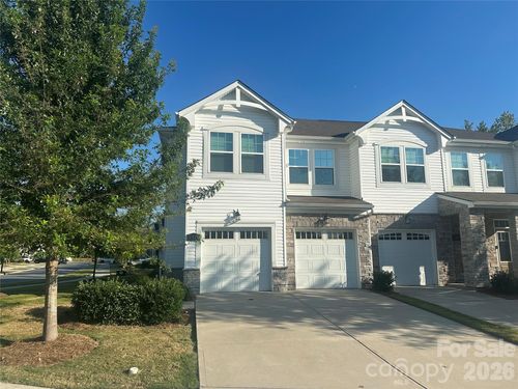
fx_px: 359
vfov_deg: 56.8
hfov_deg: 71.6
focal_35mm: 24
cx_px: 259
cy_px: 194
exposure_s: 1/5525
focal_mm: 6.86
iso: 80
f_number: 1.78
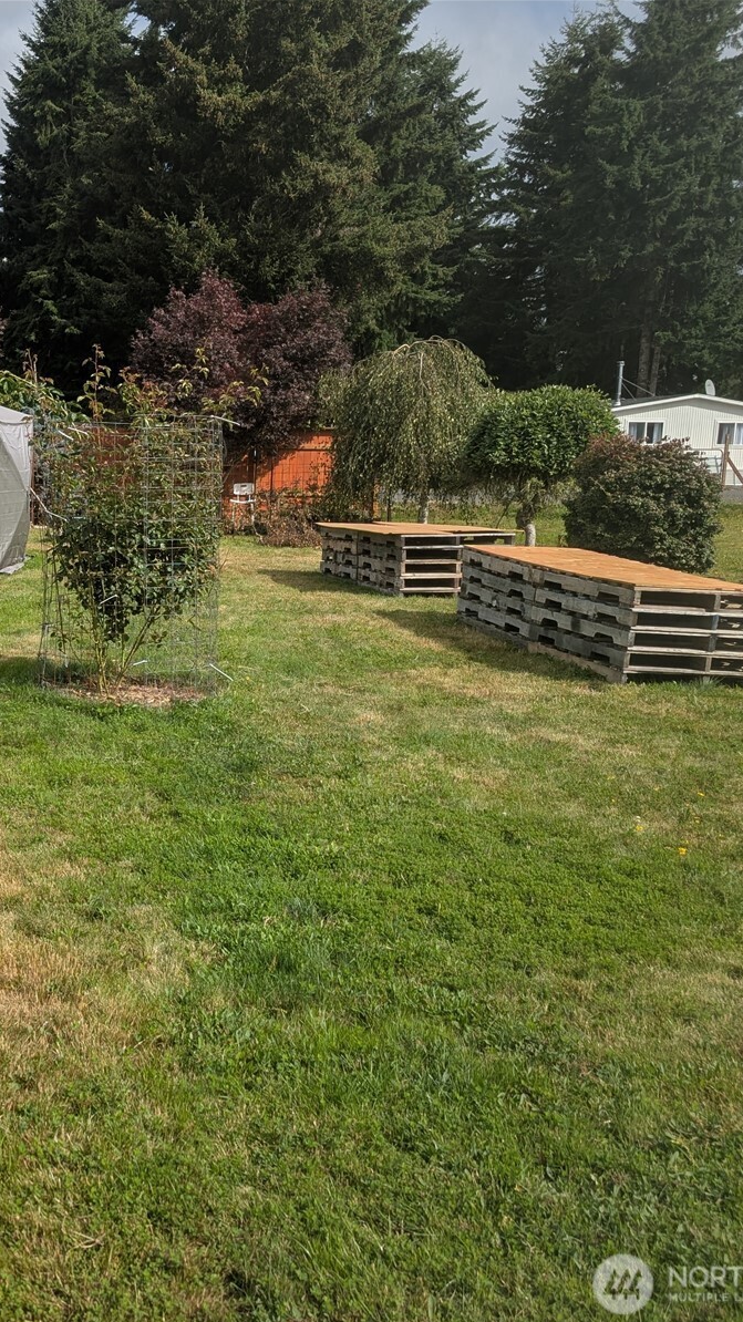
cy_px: 664
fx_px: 1227
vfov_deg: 56.6
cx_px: -3
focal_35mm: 35
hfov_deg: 31.2
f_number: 1.68
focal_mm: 6.9
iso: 19
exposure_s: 1/1357
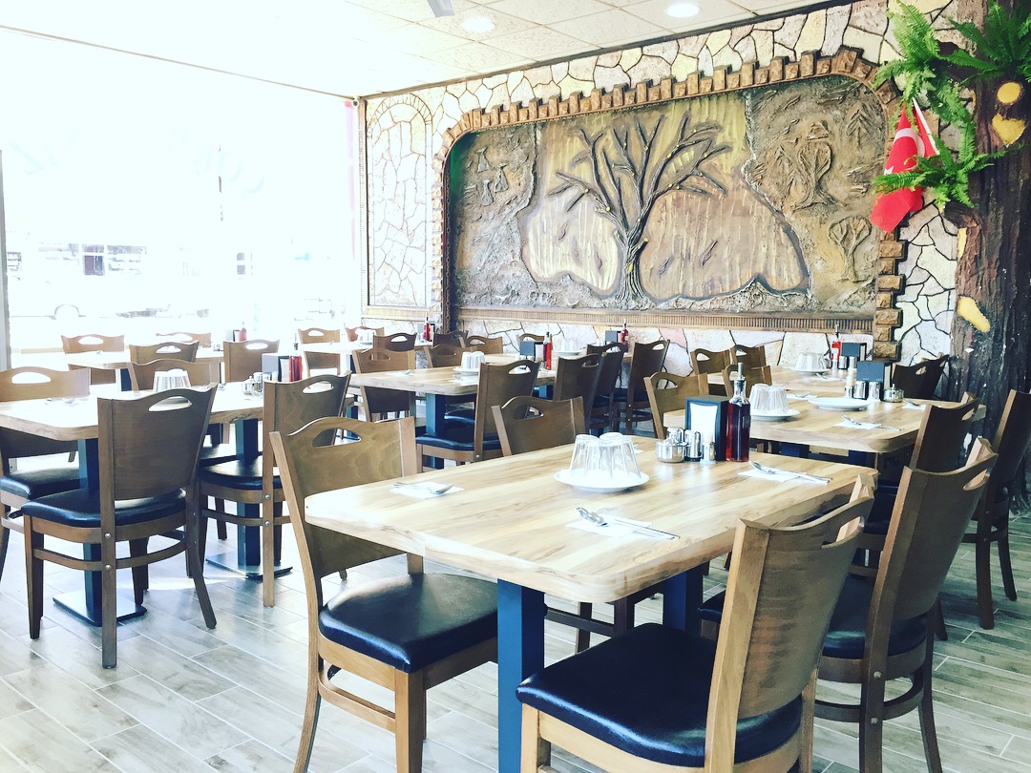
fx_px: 864
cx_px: 516
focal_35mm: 29
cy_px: 386
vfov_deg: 48.2
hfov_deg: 61.7
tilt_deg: -6.9
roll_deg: -1.6
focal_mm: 4.15
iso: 32
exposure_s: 1/33
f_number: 2.2
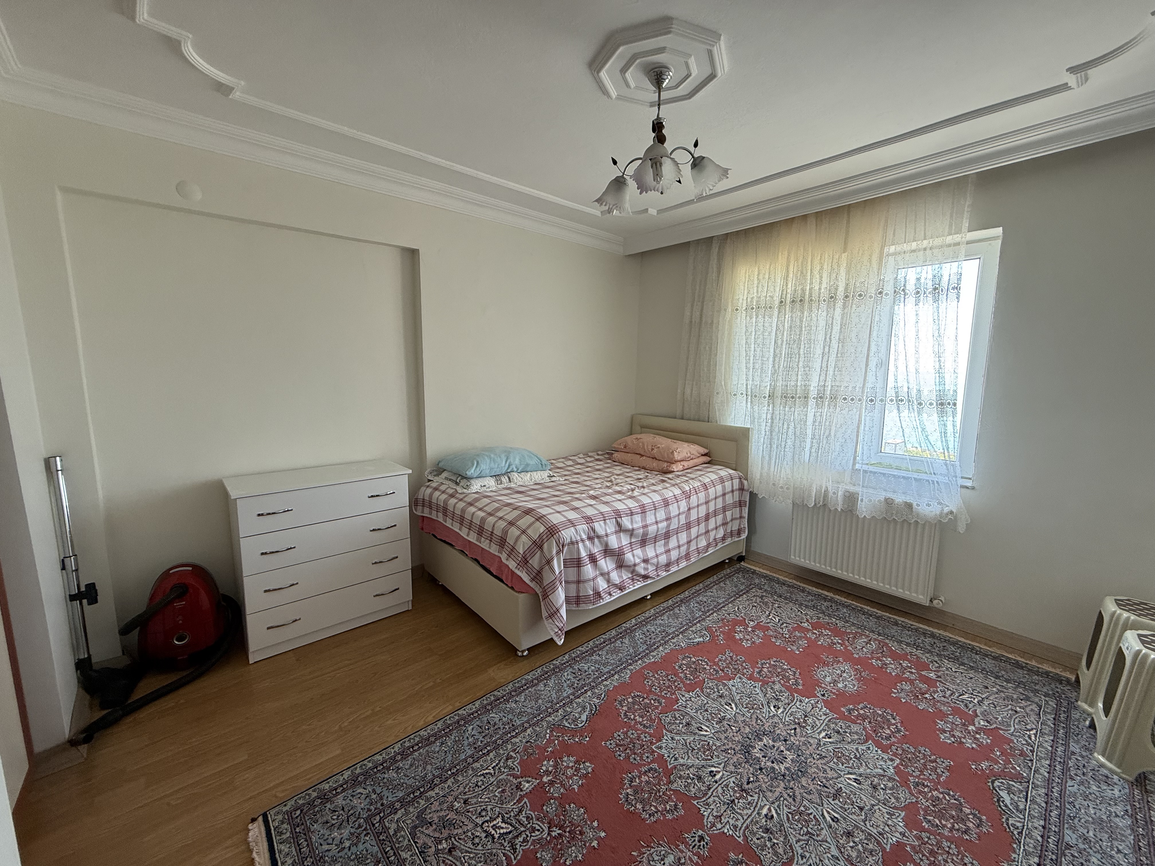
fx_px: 467
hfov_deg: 102.1
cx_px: 578
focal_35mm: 14
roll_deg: -1.0
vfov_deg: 85.7
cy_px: 433
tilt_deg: -7.5
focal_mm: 2.22
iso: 125
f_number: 2.2
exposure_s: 1/99
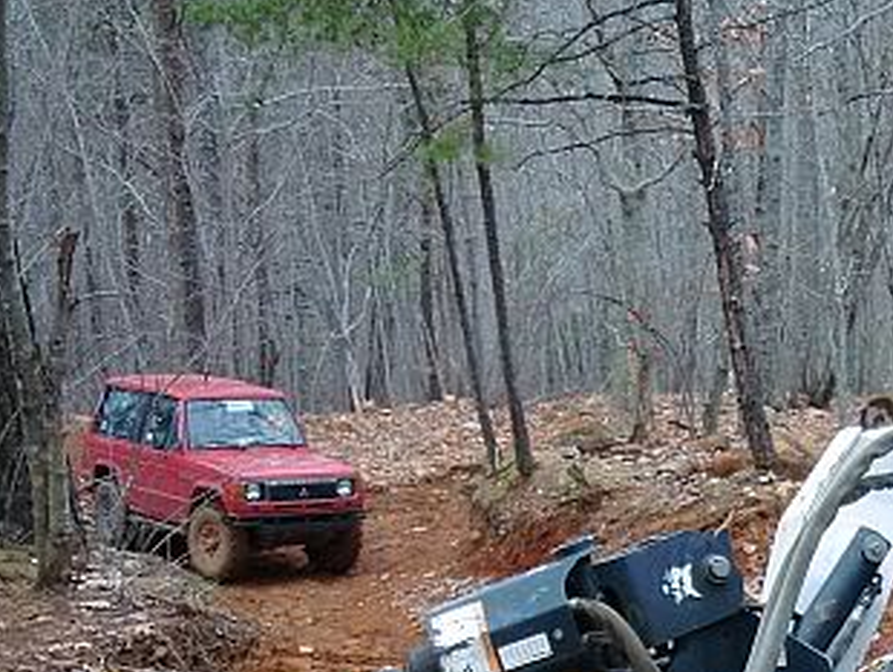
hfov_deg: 19.3
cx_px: 951
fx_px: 2530
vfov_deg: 14.7
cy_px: 750
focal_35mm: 98
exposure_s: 1/60
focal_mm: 6.7
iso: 100
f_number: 3.9
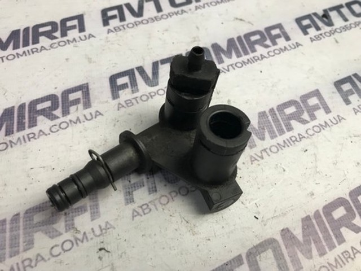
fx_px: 292
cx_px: 180
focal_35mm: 28
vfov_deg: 49.7
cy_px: 136
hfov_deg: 63.4
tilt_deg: -58.1
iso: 25
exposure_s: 1/33
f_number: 1.8
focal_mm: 3.99
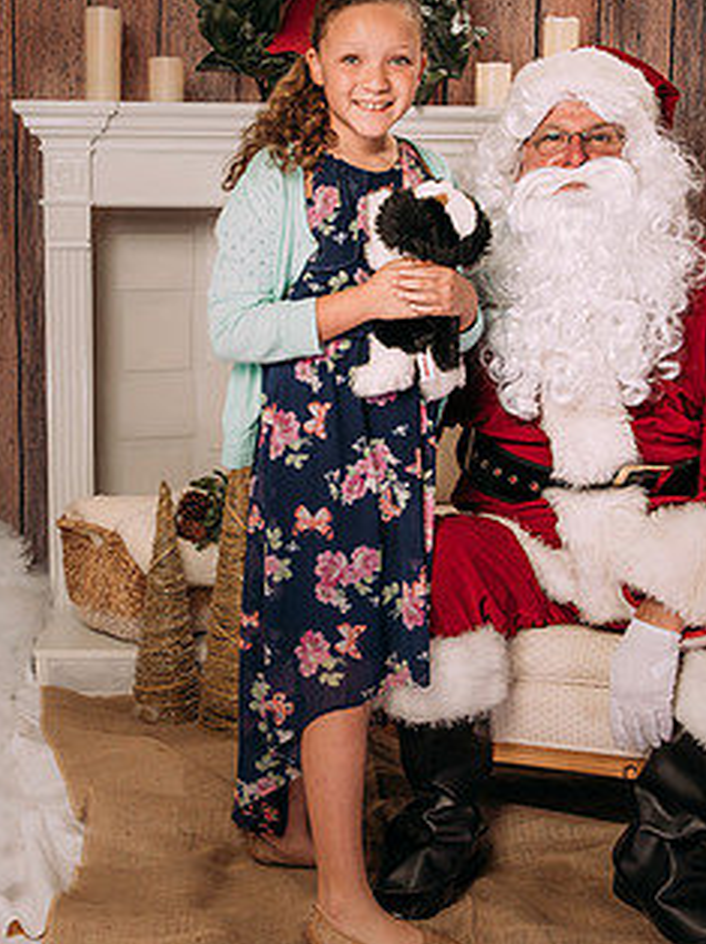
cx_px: 304
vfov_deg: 29.8
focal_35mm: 65
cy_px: 458
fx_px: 1770
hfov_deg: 22.5
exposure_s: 1/100
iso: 100
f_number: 6.3
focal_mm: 35
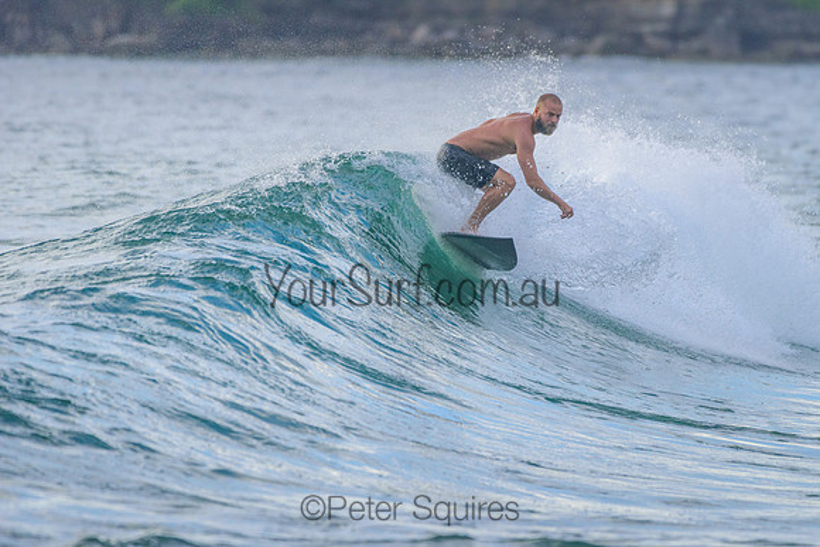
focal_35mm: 613
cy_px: 269
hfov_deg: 3.4
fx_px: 13968
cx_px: 503
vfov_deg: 2.2
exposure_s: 1/2000
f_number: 5.6
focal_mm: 500
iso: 640
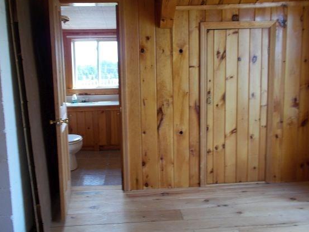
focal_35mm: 30
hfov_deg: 59.8
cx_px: 139
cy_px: 100
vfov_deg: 46.7
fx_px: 268
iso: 80
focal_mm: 4.6
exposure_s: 1/25
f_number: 3.2
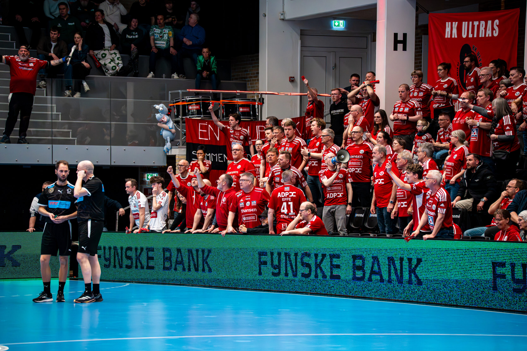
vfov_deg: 7.8
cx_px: 263
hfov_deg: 11.7
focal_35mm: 175
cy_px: 175
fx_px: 2561
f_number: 5.6
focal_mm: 174
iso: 16000
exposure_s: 1/1250
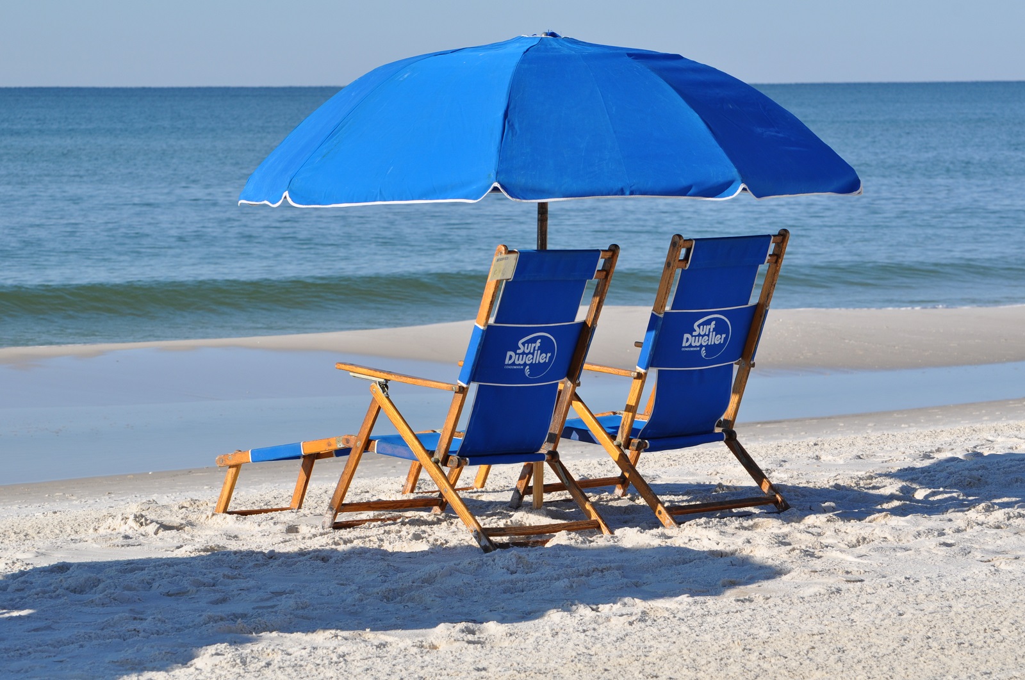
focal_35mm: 150
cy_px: 340
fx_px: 4265
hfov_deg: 13.7
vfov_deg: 9.1
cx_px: 512
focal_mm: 100
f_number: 10
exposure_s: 1/400
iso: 200
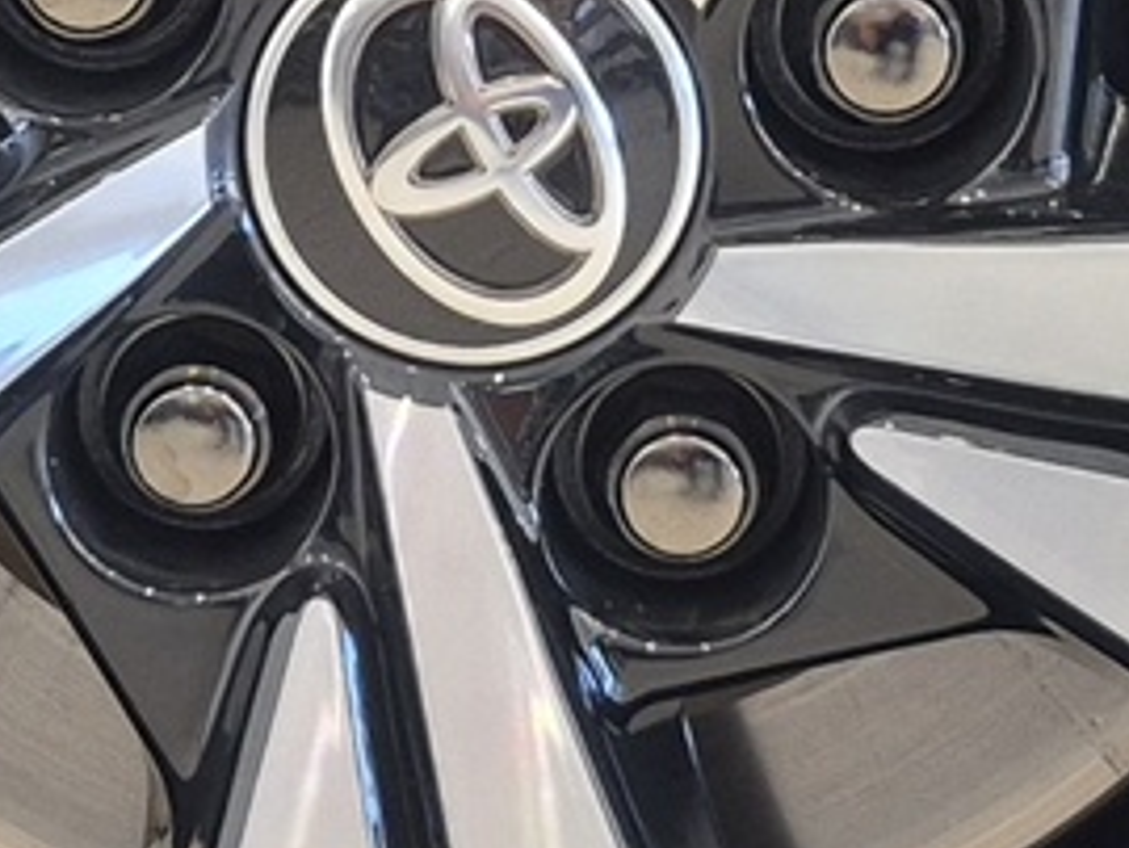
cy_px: -13
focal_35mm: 141
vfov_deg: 10.4
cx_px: 489
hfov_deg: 14.0
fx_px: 4601
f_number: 1.8
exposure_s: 1/100
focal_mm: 5.4
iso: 100
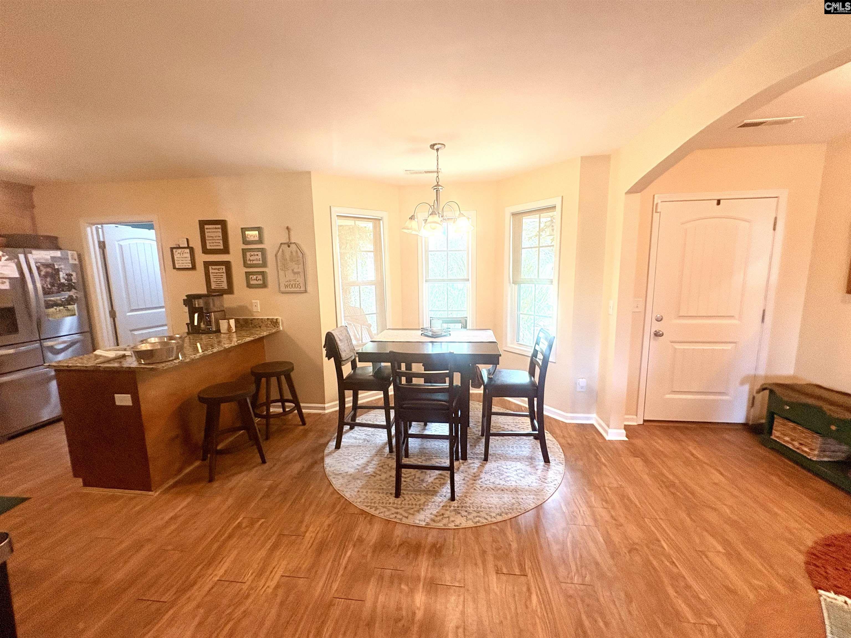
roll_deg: +1.8
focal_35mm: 14
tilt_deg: -7.1
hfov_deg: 102.1
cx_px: 426
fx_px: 344
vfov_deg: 85.7
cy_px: 319
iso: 200
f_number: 2.2
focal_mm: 2.22
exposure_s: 1/60
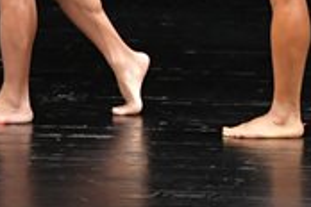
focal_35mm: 901
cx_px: 240
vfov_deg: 1.5
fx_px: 7783
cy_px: -186
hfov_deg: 2.3
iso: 3200
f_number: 5.6
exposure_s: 1/400
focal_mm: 135
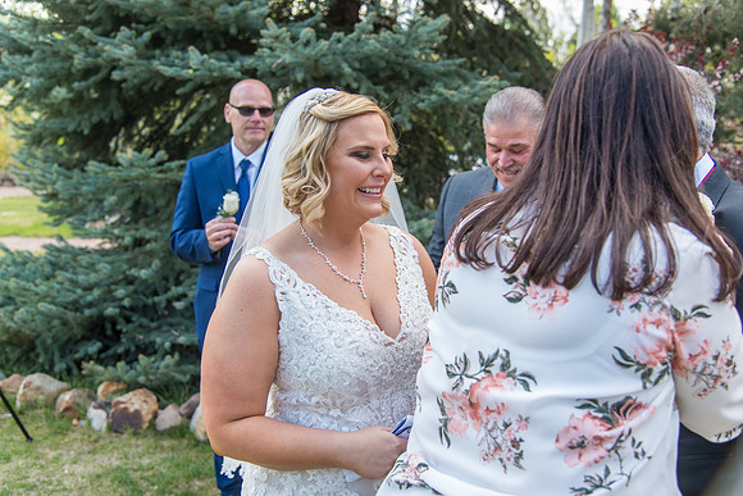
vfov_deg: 35.1
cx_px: 372
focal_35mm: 38
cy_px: 248
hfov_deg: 50.7
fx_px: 784
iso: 200
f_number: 4
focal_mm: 38
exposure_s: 1/160
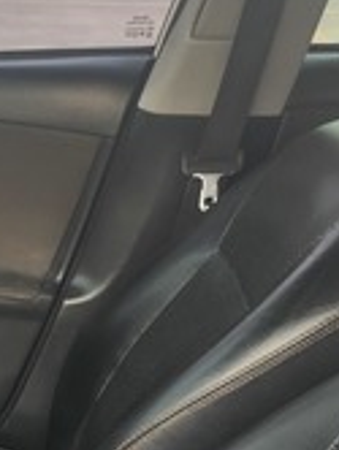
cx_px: -233
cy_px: 615
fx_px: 1081
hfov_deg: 15.7
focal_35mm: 83
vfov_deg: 21.0
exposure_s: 1/180
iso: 100
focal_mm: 5.4
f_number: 1.8
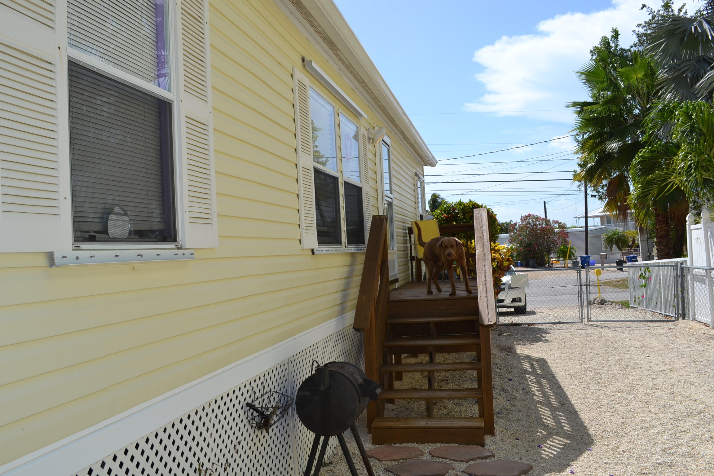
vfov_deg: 43.6
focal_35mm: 30
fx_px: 595
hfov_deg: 61.9
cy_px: 238
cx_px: 357
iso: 100
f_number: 9
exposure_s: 1/200
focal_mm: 20
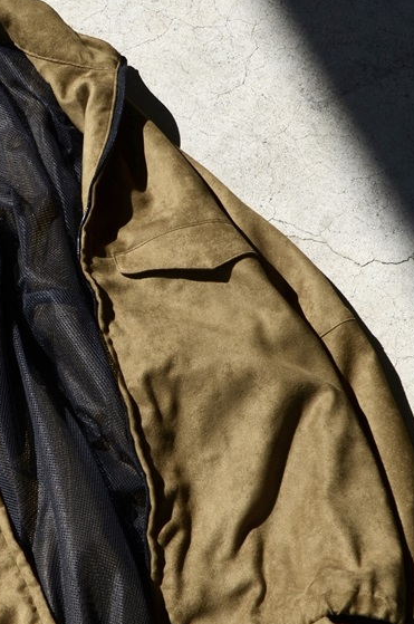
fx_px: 1540
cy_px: 447
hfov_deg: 15.1
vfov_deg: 22.7
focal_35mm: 89
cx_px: 23
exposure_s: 1/800
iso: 125
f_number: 6.3
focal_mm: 22
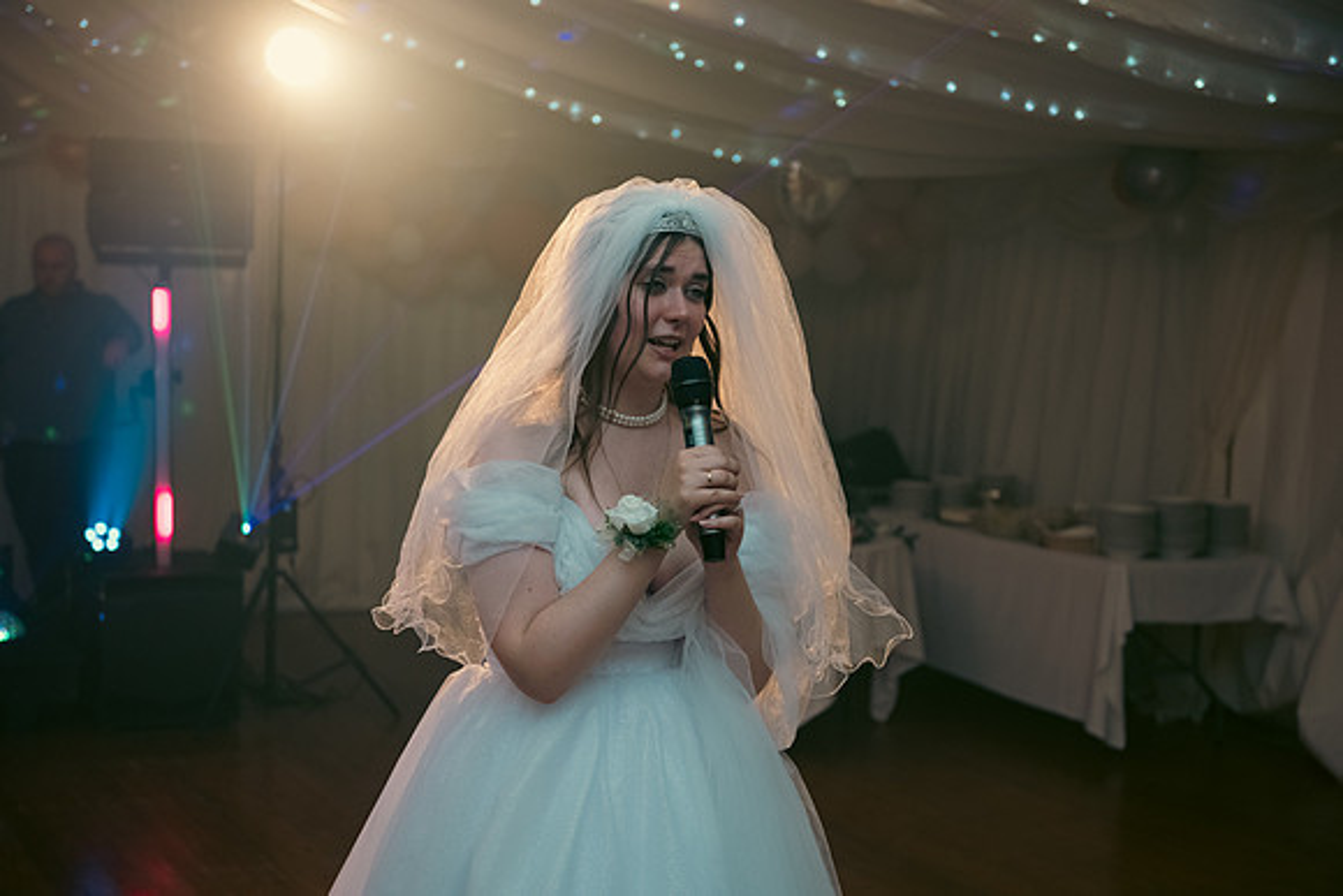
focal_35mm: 58
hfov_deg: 34.5
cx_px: 672
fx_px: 2164
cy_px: 448
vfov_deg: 23.4
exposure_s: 1/160
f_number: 3.5
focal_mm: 58
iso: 800
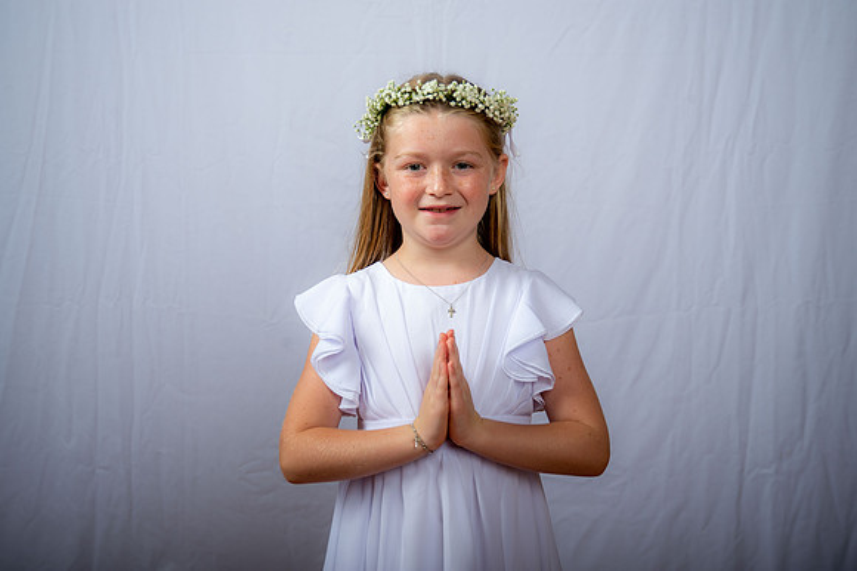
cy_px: 286
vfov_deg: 24.6
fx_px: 1309
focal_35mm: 55
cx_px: 428
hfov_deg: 36.3
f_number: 6.3
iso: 250
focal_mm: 55
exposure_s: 1/200
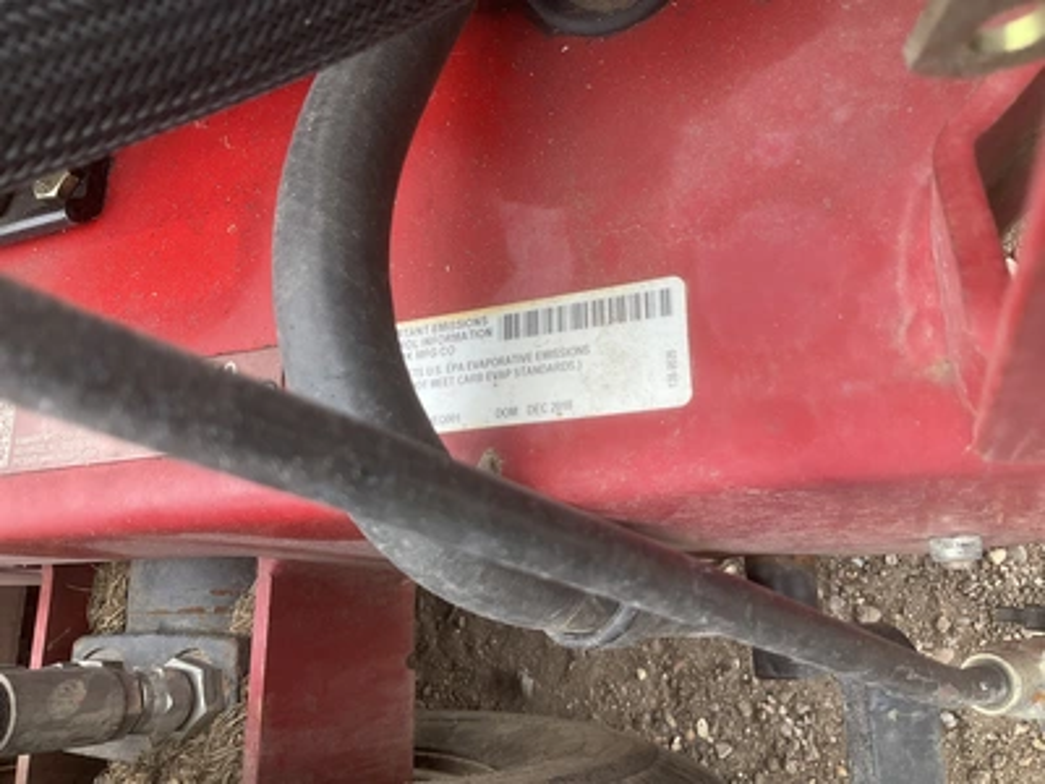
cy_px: 392
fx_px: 875
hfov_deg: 61.7
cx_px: 522
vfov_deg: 48.2
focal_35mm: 29
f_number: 1.8
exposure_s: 1/280
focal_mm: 3
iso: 25
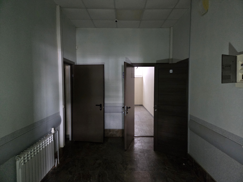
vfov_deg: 58.9
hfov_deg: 73.9
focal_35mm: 23
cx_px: 122
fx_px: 161
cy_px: 91
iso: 1250
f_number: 1.8
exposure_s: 1/60
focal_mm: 5.4
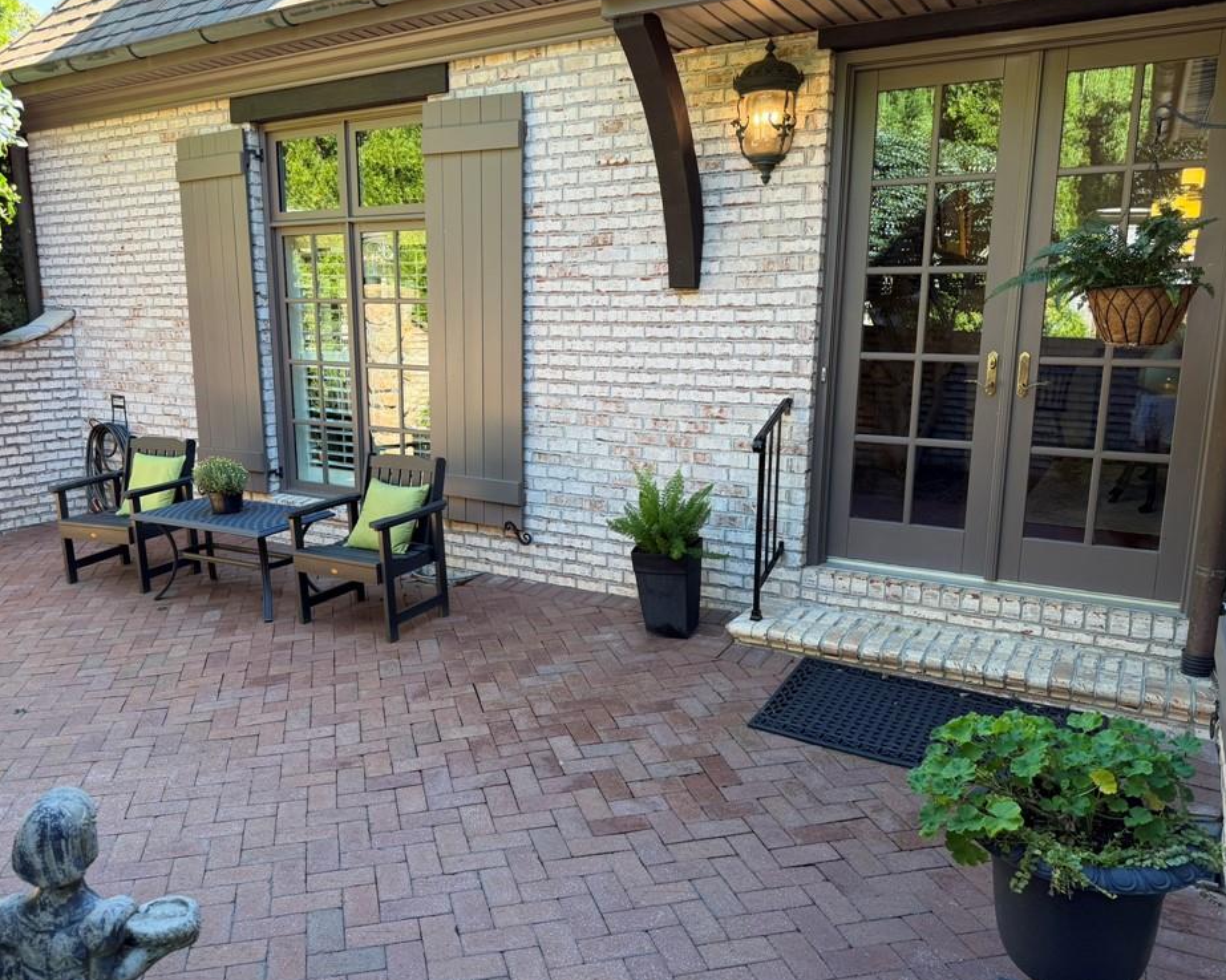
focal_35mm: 26
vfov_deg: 54.9
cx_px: 550
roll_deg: +0.0
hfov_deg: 65.9
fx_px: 943
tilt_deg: -11.3
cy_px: 490
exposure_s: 1/120
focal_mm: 6.76
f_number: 1.78
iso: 50
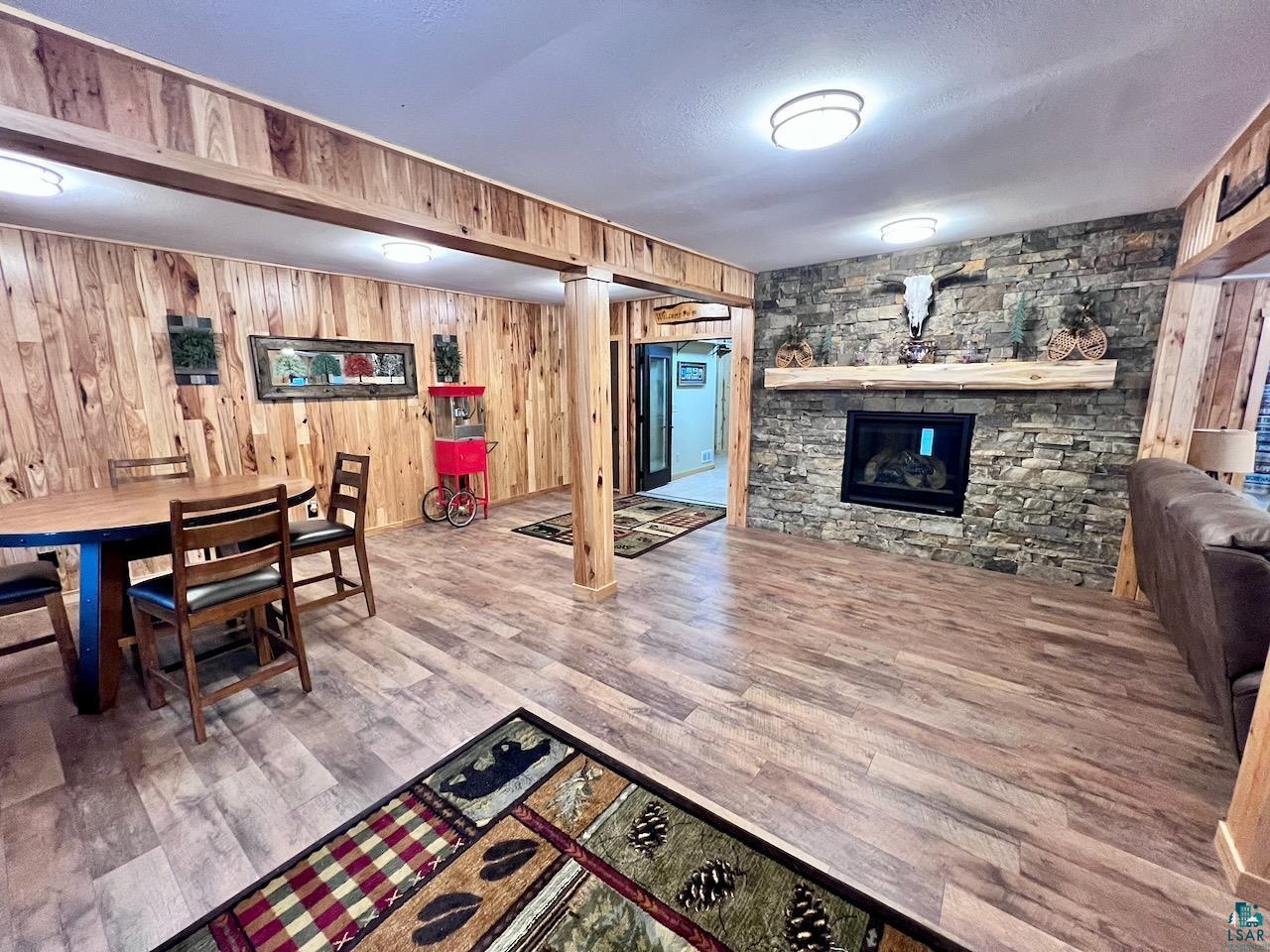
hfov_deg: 106.2
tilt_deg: -9.5
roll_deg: +0.1
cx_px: 635
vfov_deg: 89.9
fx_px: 477
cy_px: 476
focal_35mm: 13
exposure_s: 1/60
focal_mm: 1.57
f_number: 1.8
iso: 400
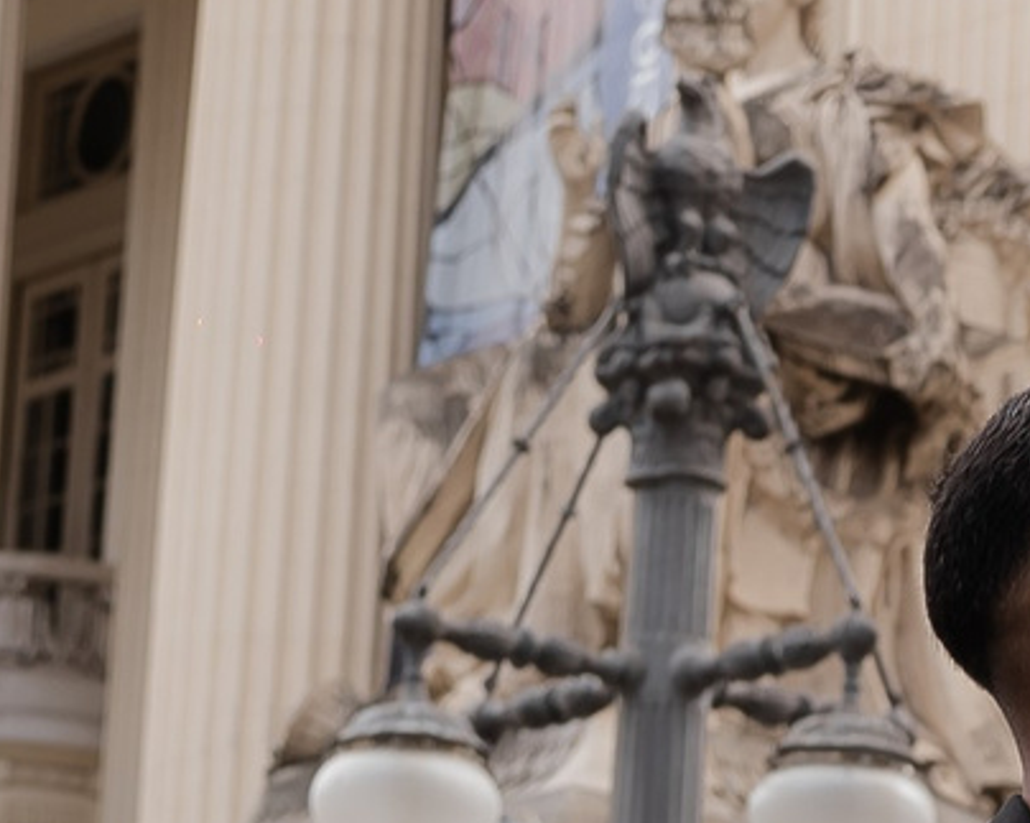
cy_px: 573
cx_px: 1790
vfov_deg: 6.8
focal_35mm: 227
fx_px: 6918
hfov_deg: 8.2
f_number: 5
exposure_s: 1/13
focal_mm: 35
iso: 50
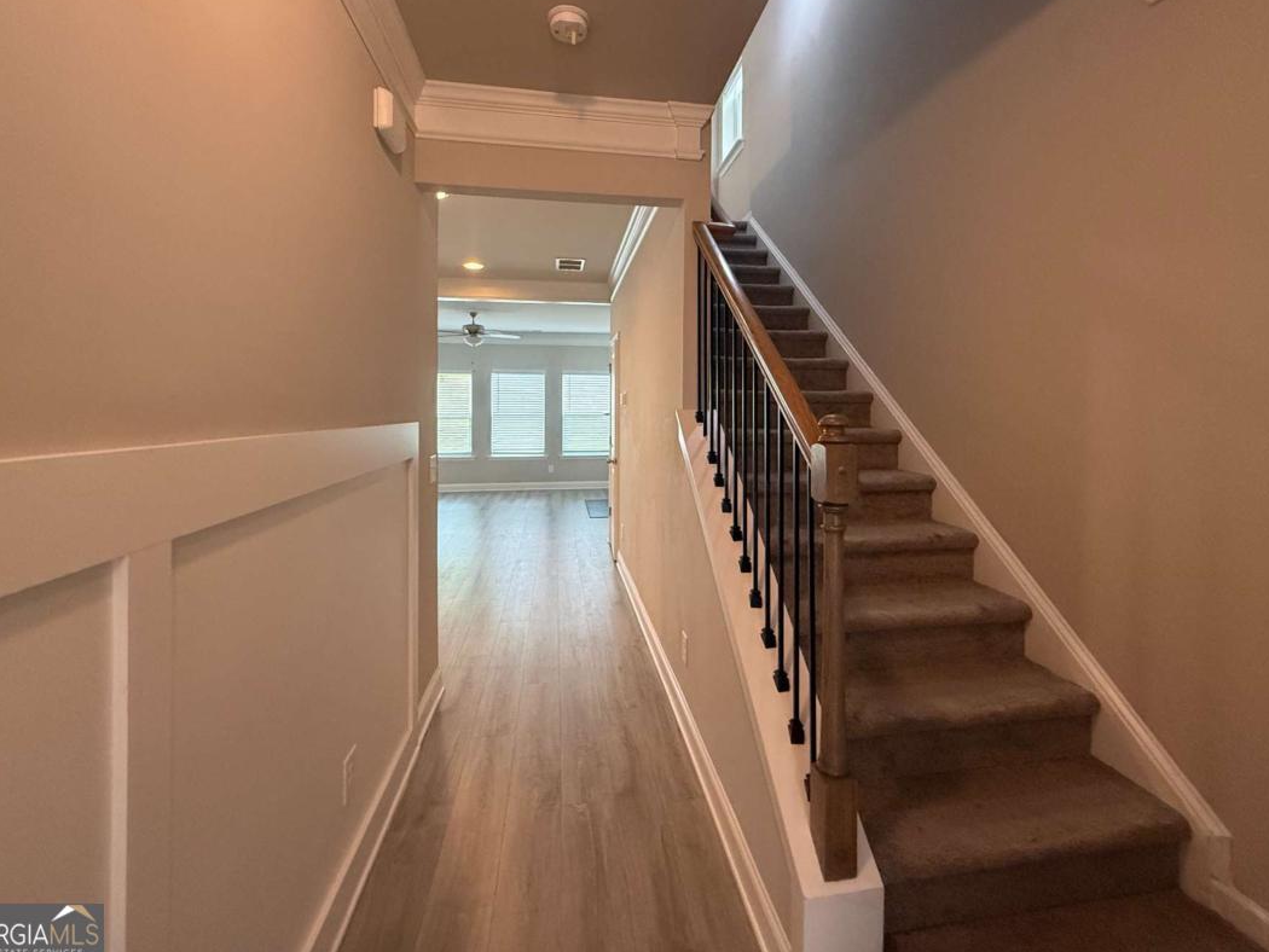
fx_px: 587
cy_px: 414
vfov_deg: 77.8
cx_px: 665
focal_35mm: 16
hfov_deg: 94.4
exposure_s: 1/120
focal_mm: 2.22
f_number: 2.2
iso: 500
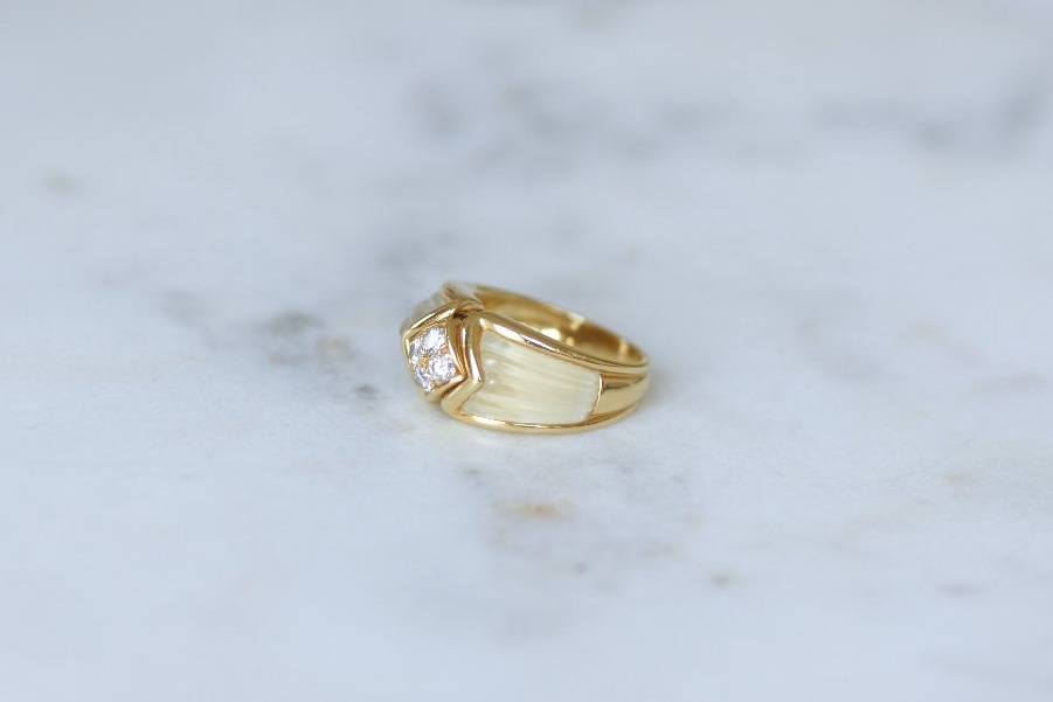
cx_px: 526
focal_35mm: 105
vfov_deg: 13.0
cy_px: 351
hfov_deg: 19.5
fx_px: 3072
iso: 200
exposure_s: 1/125
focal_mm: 70
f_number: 3.2
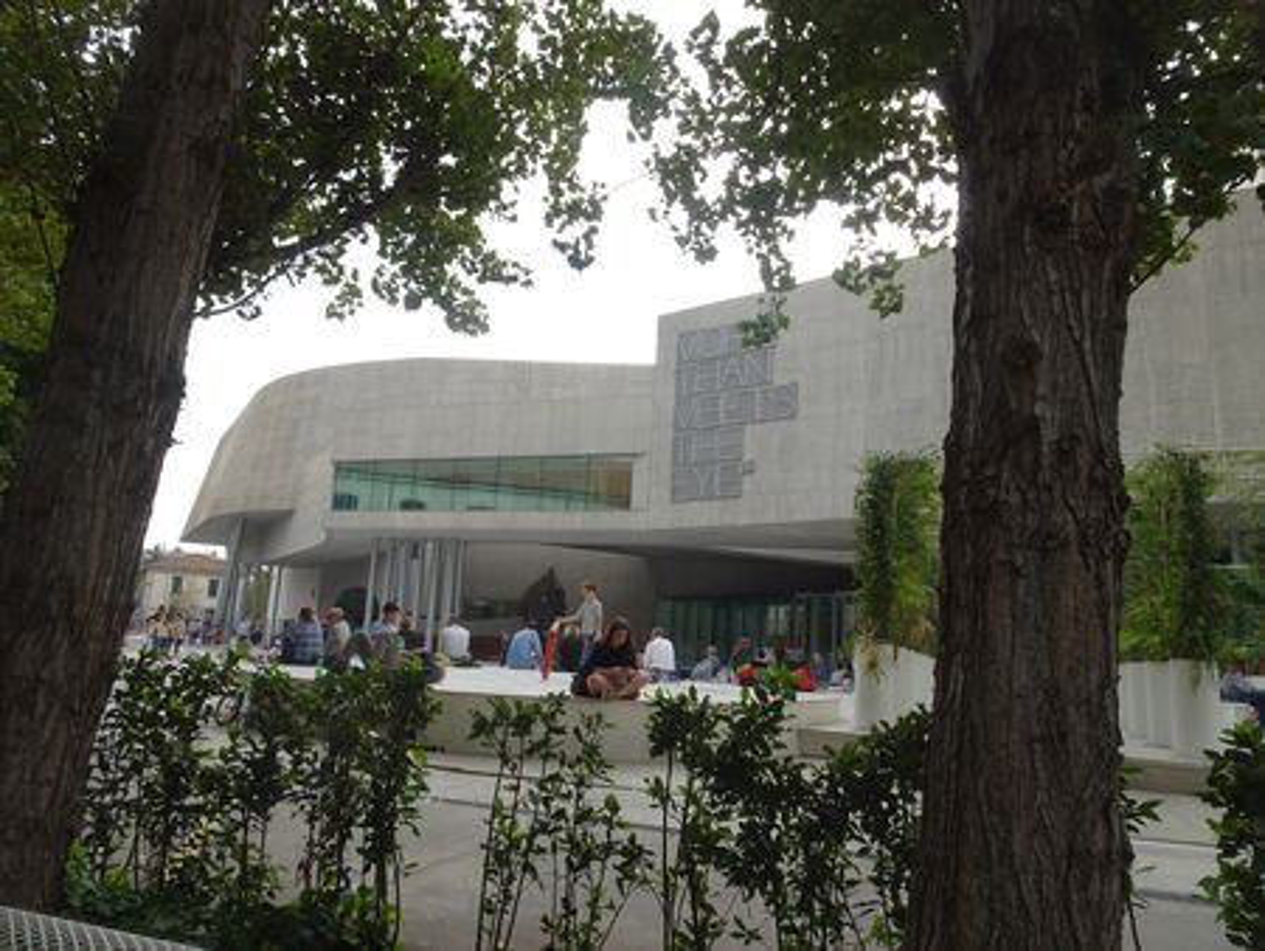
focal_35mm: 24
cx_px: 632
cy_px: 476
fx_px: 878
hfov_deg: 71.6
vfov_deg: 56.9
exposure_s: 1/320
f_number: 3.5
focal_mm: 4.1
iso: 80
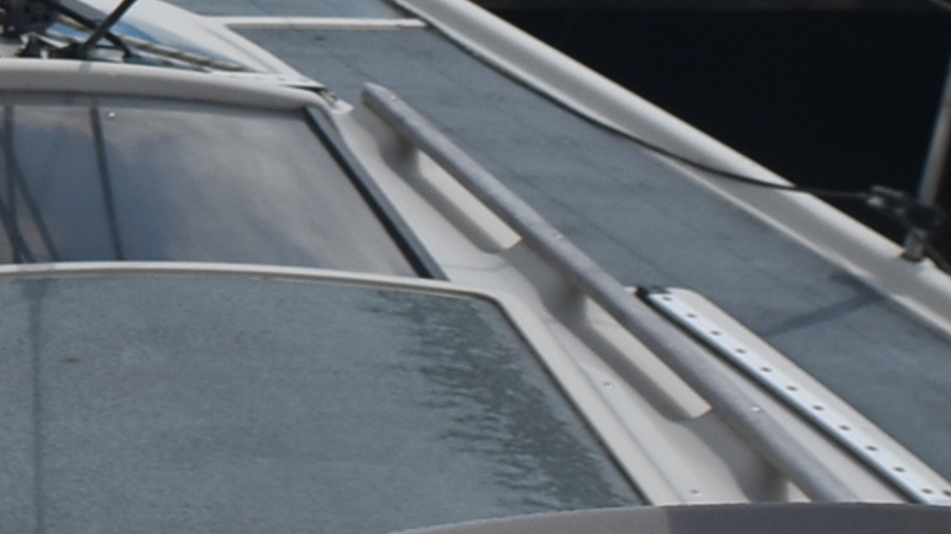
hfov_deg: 16.1
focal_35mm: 125
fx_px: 3151
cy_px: -495
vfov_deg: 9.2
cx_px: -329
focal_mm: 18
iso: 200
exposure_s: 1/400
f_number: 10
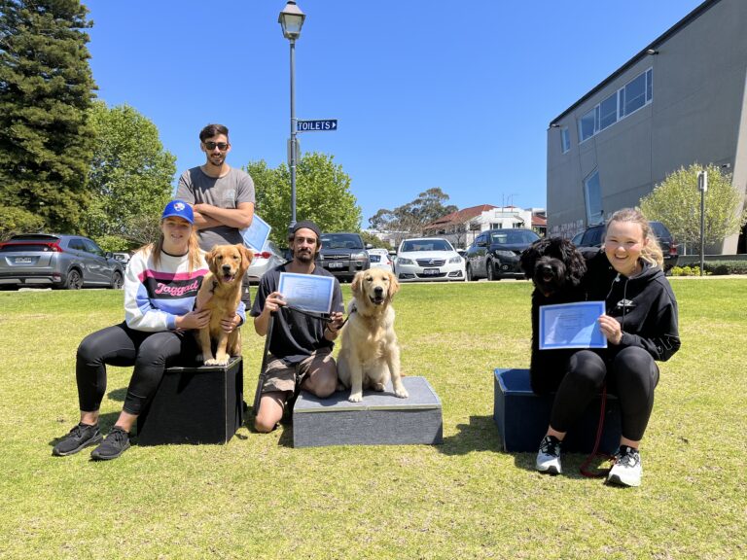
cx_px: 374
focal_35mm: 26
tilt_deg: -0.6
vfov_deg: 53.1
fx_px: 561
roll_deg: -0.7
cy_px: 280
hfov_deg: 67.3
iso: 50
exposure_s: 1/2688
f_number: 1.6
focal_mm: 5.1
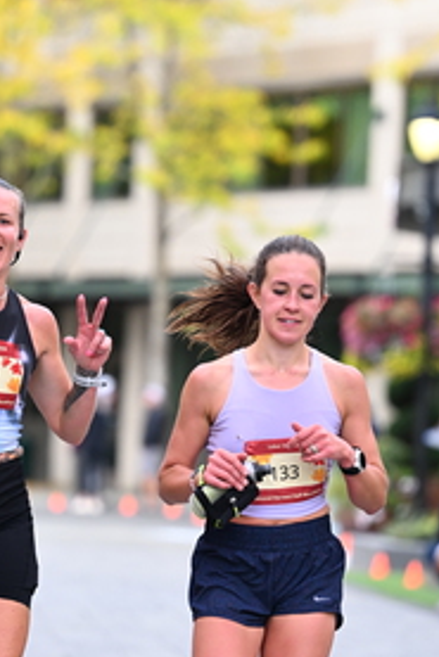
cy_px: 315
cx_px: 155
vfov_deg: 7.1
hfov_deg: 4.8
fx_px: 5261
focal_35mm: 288
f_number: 2.8
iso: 1000
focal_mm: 145
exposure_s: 1/1600
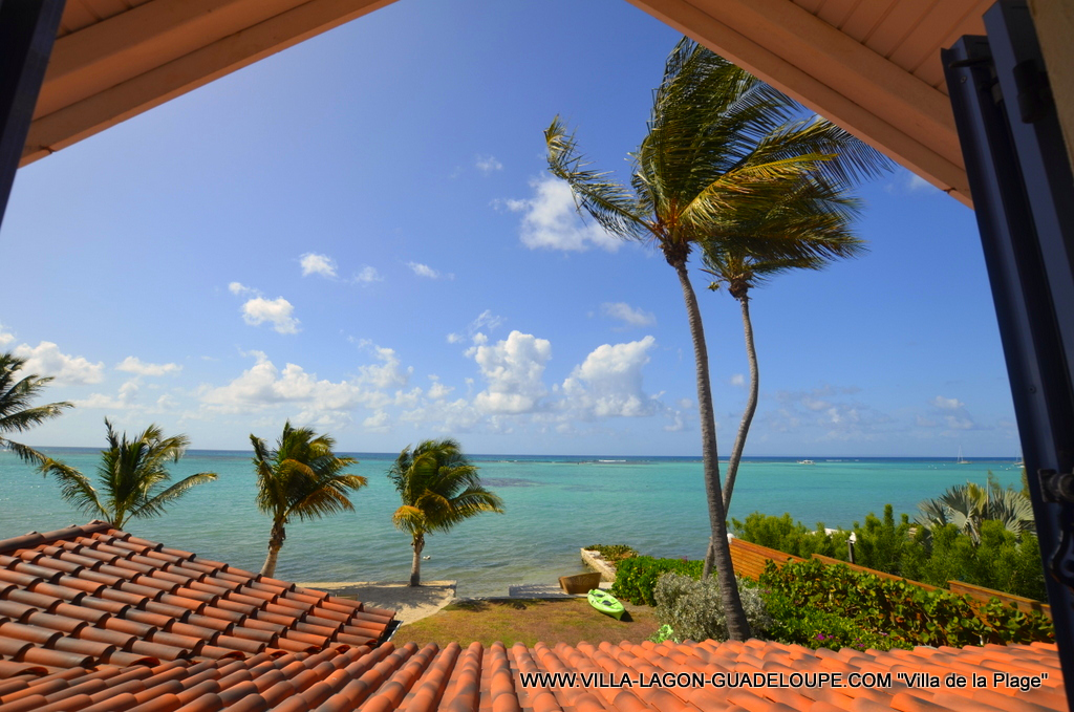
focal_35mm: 15
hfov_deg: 100.5
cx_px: 537
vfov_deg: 77.1
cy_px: 356
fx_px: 447
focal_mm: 10
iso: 100
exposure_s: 1/320
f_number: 9
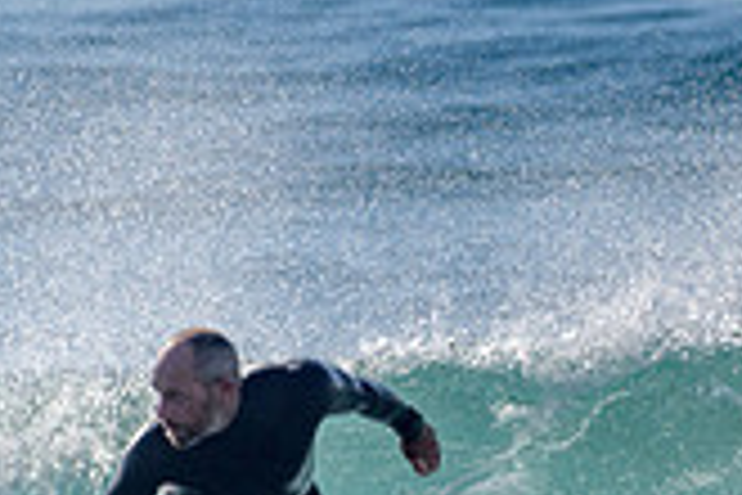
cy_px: 710
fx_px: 44455
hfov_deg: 1.0
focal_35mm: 2157
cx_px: 136
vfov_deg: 0.6
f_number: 5.6
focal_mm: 500
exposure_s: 1/2000
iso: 125
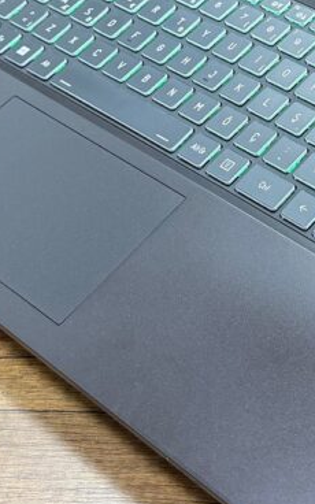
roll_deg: -0.3
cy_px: 44
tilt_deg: -31.8
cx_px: 371
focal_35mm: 83
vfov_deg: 24.2
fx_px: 1140
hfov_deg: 15.2
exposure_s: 1/50
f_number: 1.78
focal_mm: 6.76
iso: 250
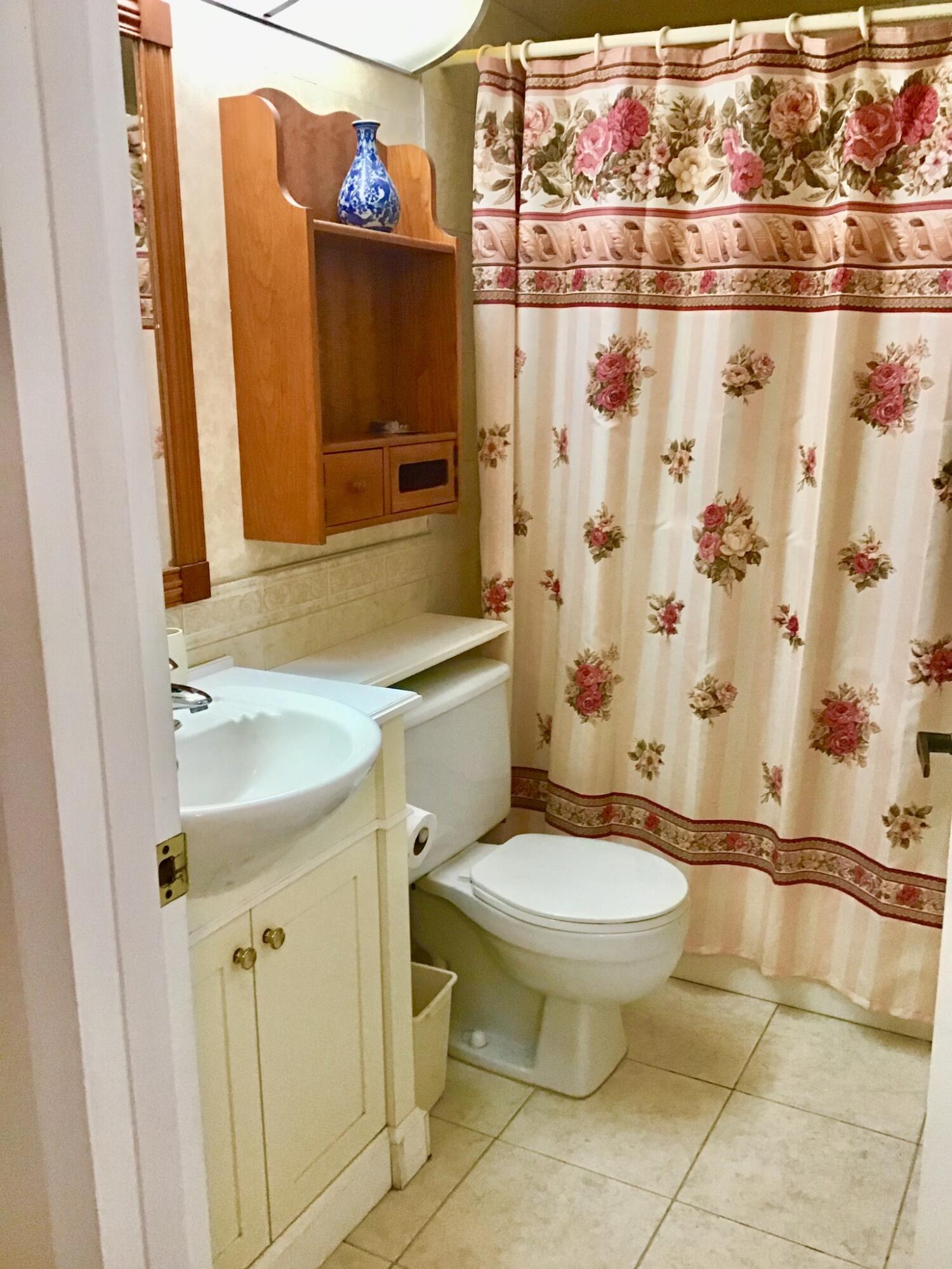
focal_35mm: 31
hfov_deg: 45.4
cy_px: 634
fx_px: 1137
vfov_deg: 58.4
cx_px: 476
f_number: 2.4
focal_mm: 3.3
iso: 160
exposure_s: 1/30
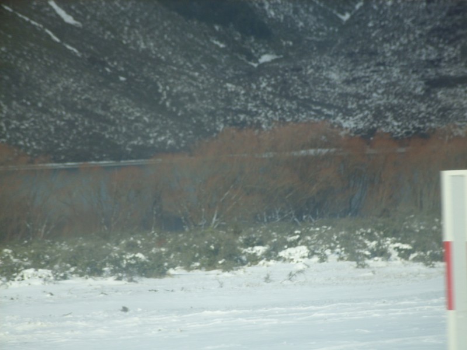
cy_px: 175
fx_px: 2563
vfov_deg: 7.8
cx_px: 234
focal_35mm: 190
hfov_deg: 10.4
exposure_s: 1/228
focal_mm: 39
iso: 50
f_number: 6.3
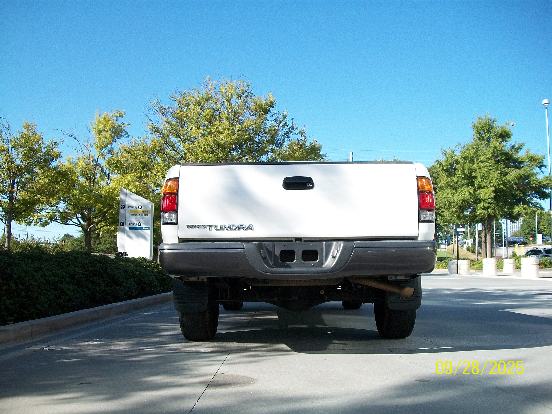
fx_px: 510
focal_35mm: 32
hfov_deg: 56.8
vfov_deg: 44.2
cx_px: 276
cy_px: 207
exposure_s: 1/640
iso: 80
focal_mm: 5.7
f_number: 2.9
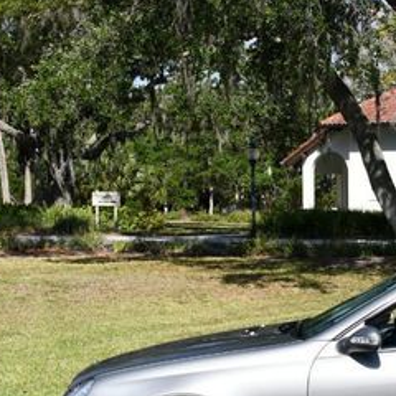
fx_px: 1346
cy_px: 261
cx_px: 477
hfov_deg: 16.1
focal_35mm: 104
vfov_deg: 16.7
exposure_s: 1/320
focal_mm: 31
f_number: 9
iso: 100
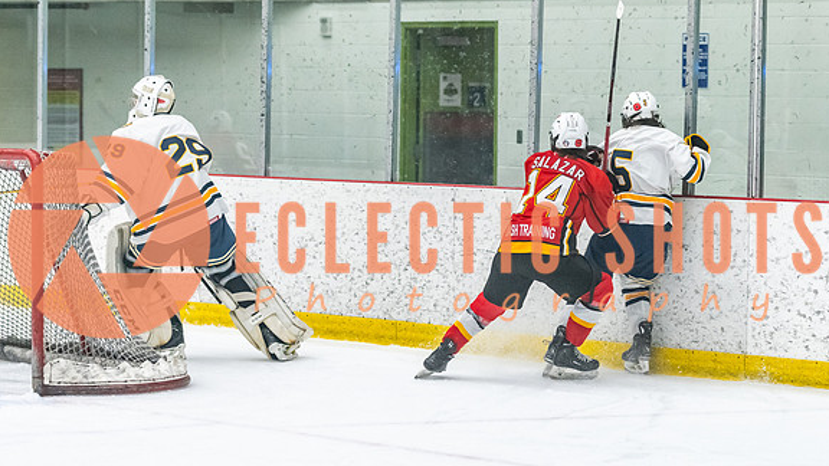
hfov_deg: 16.5
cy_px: 267
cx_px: 554
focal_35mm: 130
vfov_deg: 9.3
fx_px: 2858
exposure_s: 1/800
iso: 3200
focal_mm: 92
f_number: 2.8
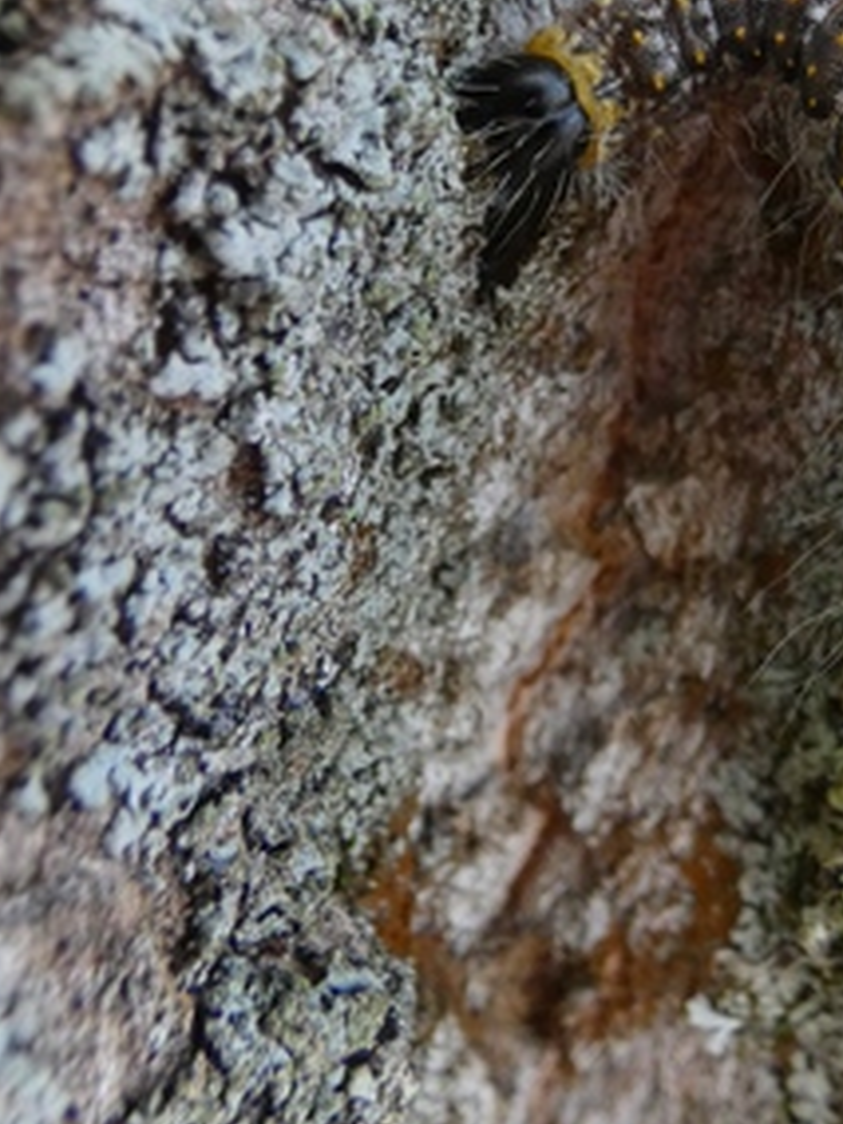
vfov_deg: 38.3
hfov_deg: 30.7
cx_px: 760
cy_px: 51
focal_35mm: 45
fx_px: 1461
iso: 250
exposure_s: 1/60
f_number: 2.8
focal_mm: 3.6
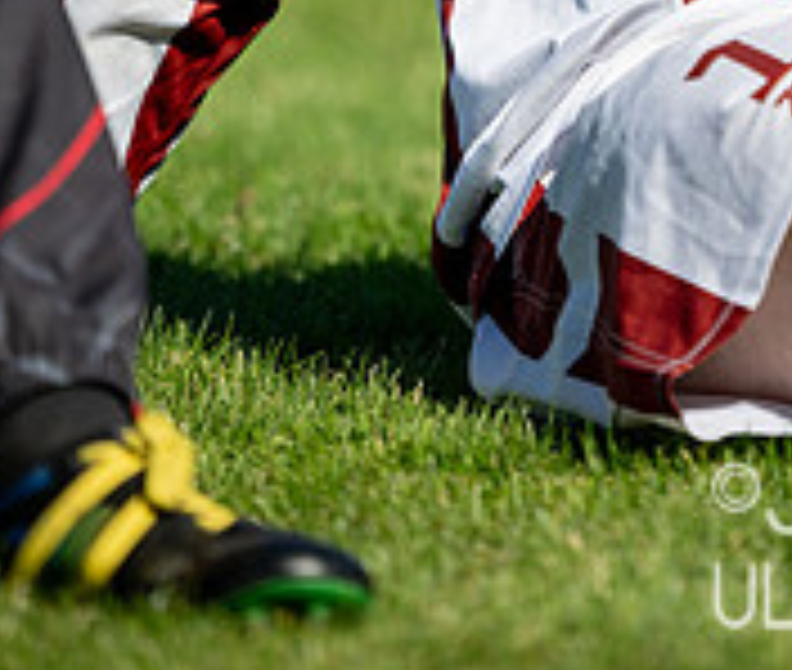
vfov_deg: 1.1
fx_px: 34726
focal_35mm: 1448
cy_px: -356
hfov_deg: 1.3
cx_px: 848
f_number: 2.8
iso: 64
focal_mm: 400
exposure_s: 1/4000
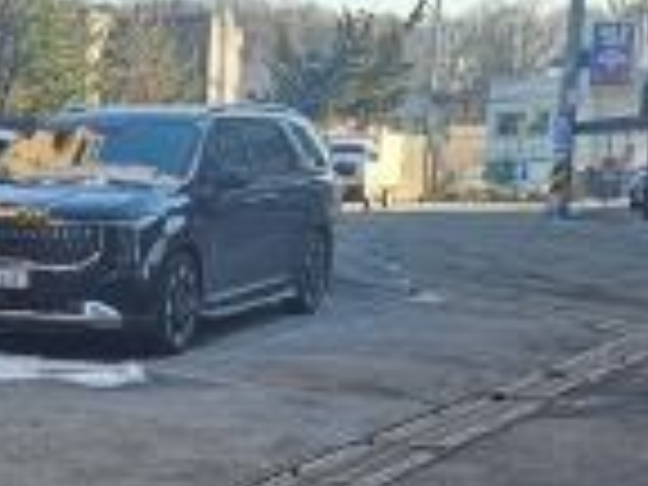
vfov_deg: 20.0
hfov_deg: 23.7
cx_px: -202
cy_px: 441
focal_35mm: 72
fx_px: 1348
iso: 50
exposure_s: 1/499
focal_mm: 2.2
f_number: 2.2
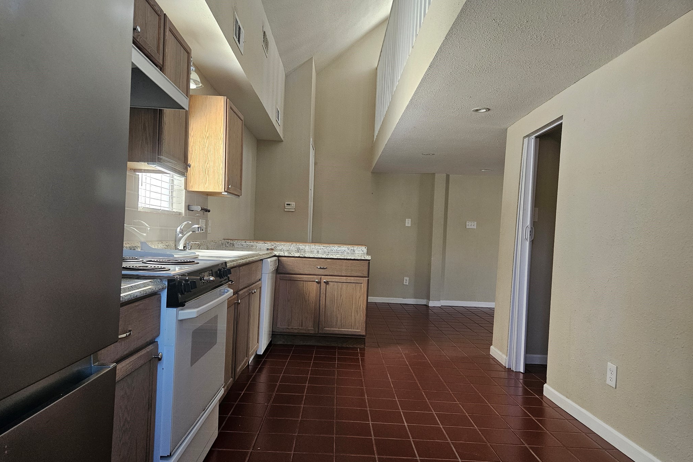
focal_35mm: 24
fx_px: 462
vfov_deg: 53.1
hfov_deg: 73.7
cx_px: 346
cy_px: 239
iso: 320
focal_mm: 5.4
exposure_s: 1/120
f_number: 1.8
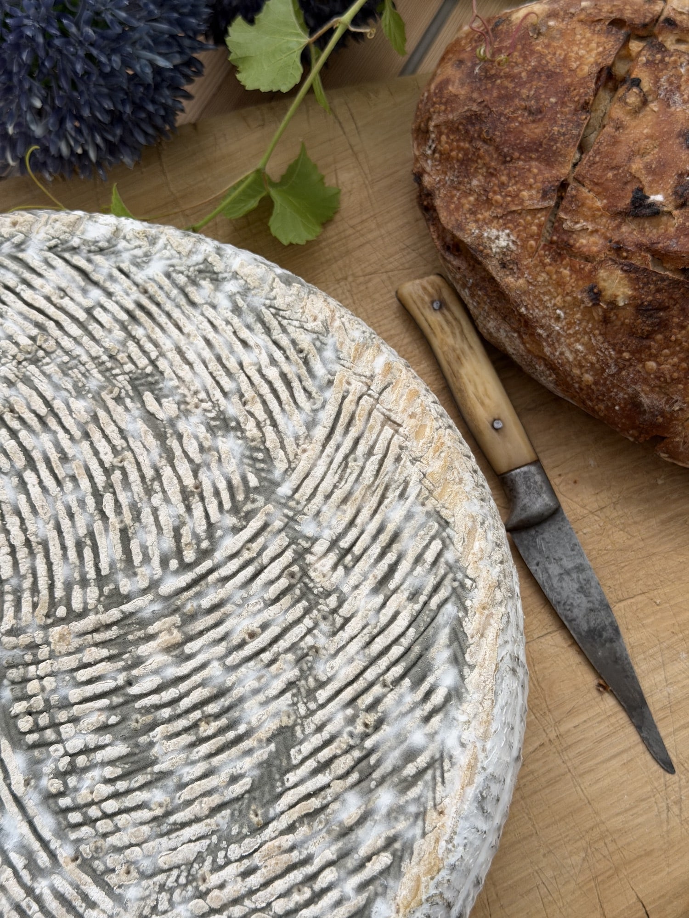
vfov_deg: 39.7
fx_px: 1274
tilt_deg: -68.0
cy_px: 459
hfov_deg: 30.3
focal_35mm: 48
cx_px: 344
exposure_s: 1/102
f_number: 1.78
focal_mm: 6.76
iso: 100
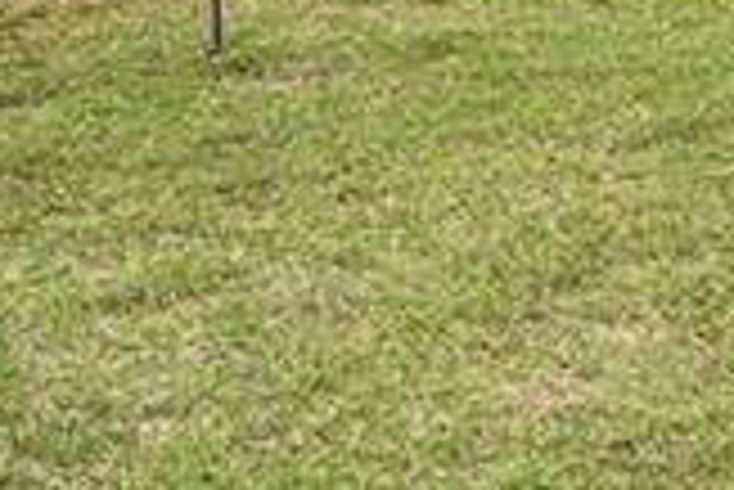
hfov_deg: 11.7
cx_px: 2062
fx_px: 2428
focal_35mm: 119
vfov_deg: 9.9
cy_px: -762
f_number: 7.1
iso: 640
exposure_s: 1/2000
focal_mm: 19
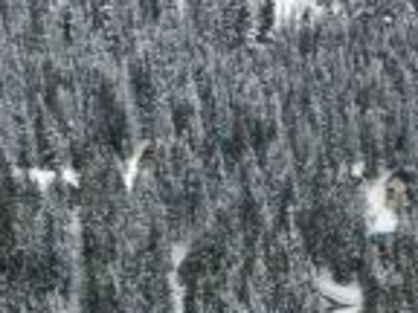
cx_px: 322
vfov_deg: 11.0
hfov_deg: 14.8
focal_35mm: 133
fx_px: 1606
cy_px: 319
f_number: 3.8
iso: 100
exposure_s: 1/500
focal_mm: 8.6
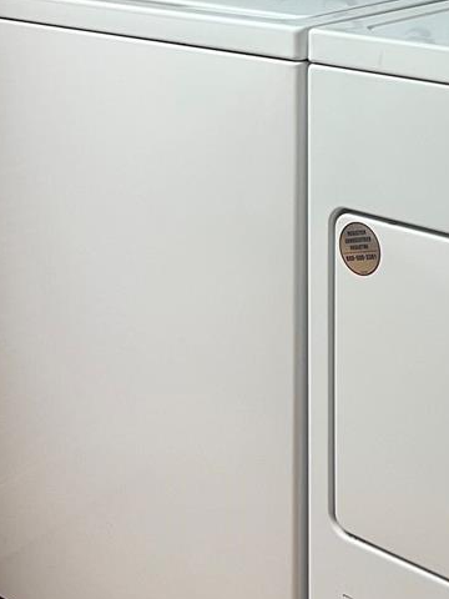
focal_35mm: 65
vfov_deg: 27.6
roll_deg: -1.3
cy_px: -35
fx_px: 1124
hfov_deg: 22.0
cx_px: 408
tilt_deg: -6.8
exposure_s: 1/60
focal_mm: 5.7
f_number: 1.5
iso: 80
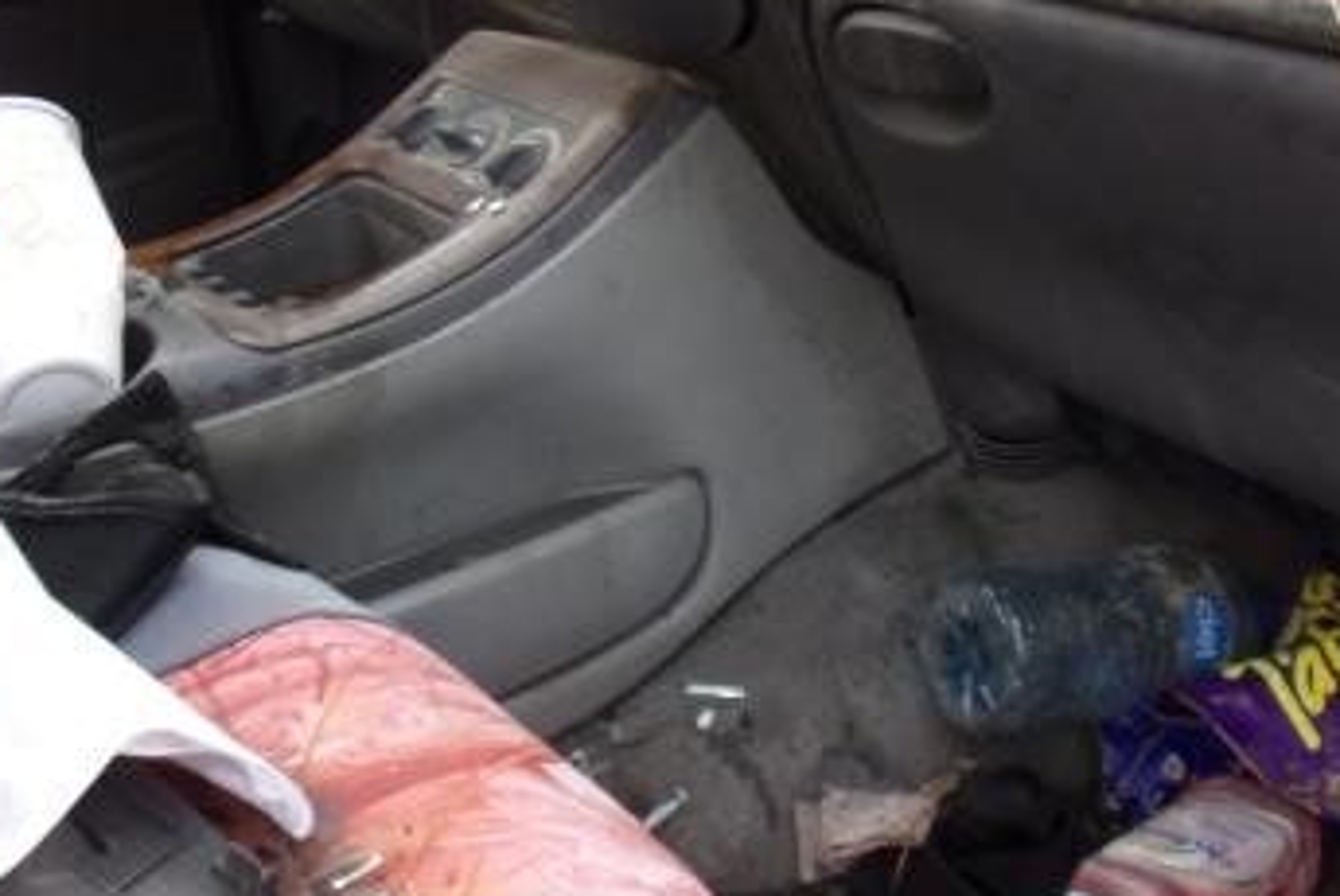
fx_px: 2161
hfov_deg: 34.4
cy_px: 327
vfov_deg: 23.4
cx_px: 635
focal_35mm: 58
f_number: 3.3
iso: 80
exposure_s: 1/80
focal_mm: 4.3
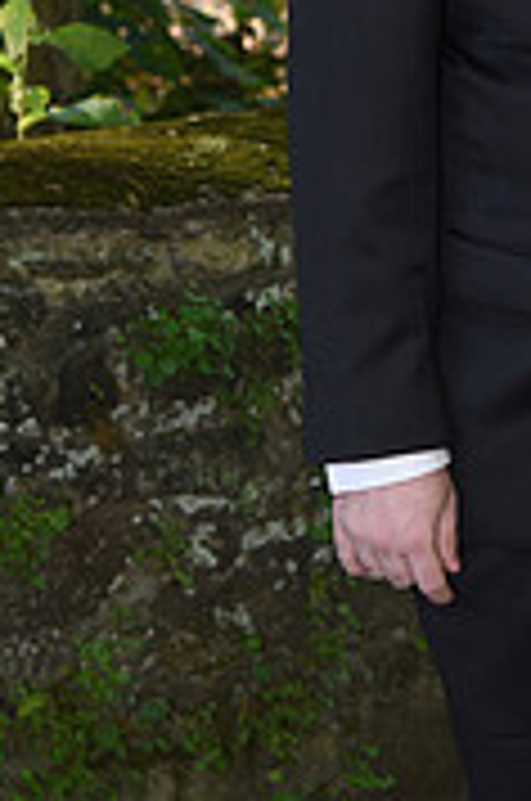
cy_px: 346
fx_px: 5441
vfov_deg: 8.4
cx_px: 844
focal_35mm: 245
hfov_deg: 5.5
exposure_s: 1/200
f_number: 5.6
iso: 640
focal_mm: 75
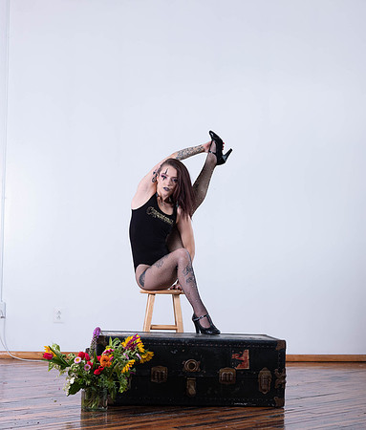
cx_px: 198
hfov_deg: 21.1
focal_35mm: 75
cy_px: 255
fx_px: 984
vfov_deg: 24.6
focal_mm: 63
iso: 500
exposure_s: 1/80
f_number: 5.6
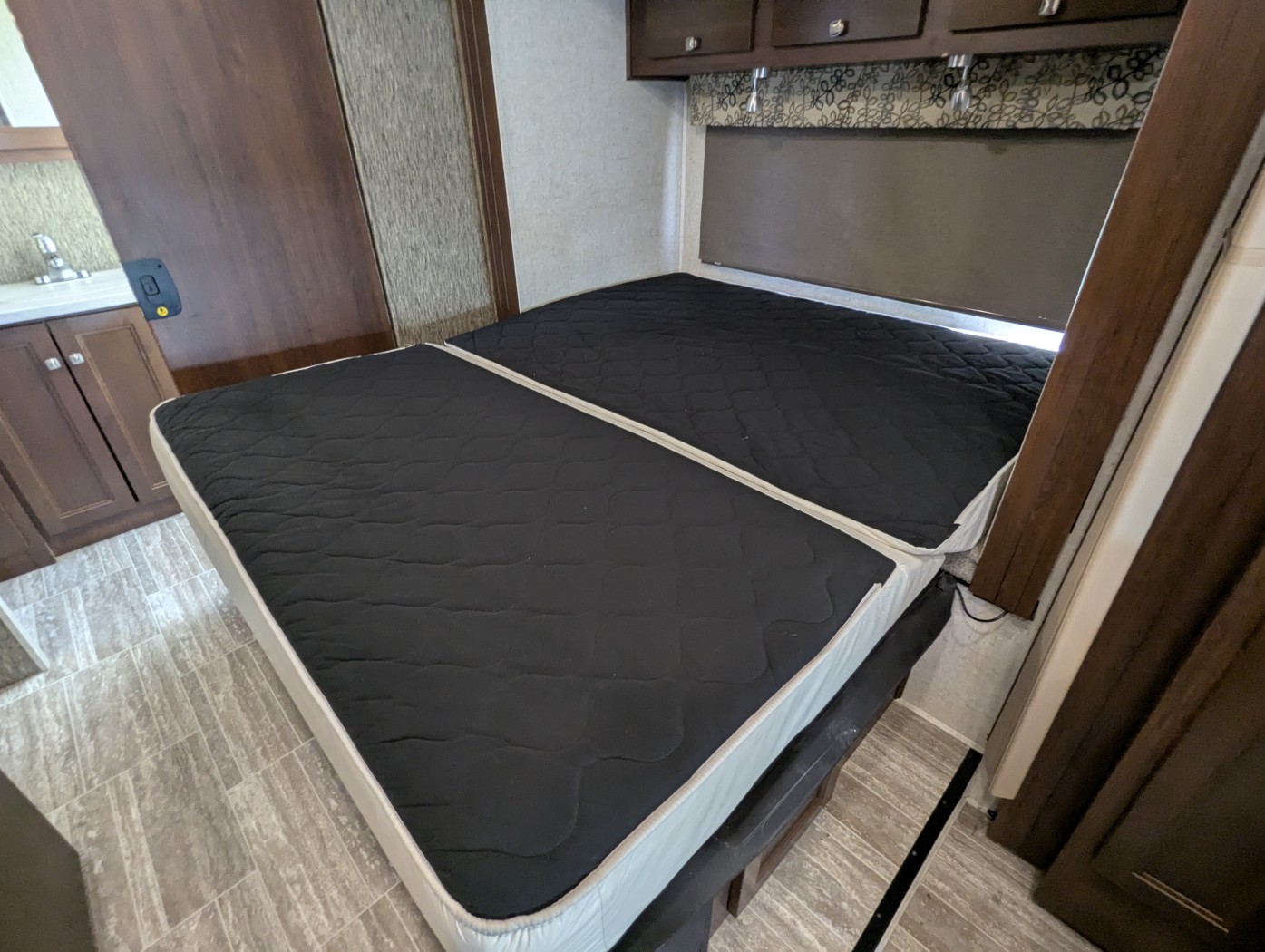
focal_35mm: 16
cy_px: 476
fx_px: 585
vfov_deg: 78.2
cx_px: 632
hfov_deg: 94.4
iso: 216
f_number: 2.2
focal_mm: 2.35
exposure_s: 1/42.9
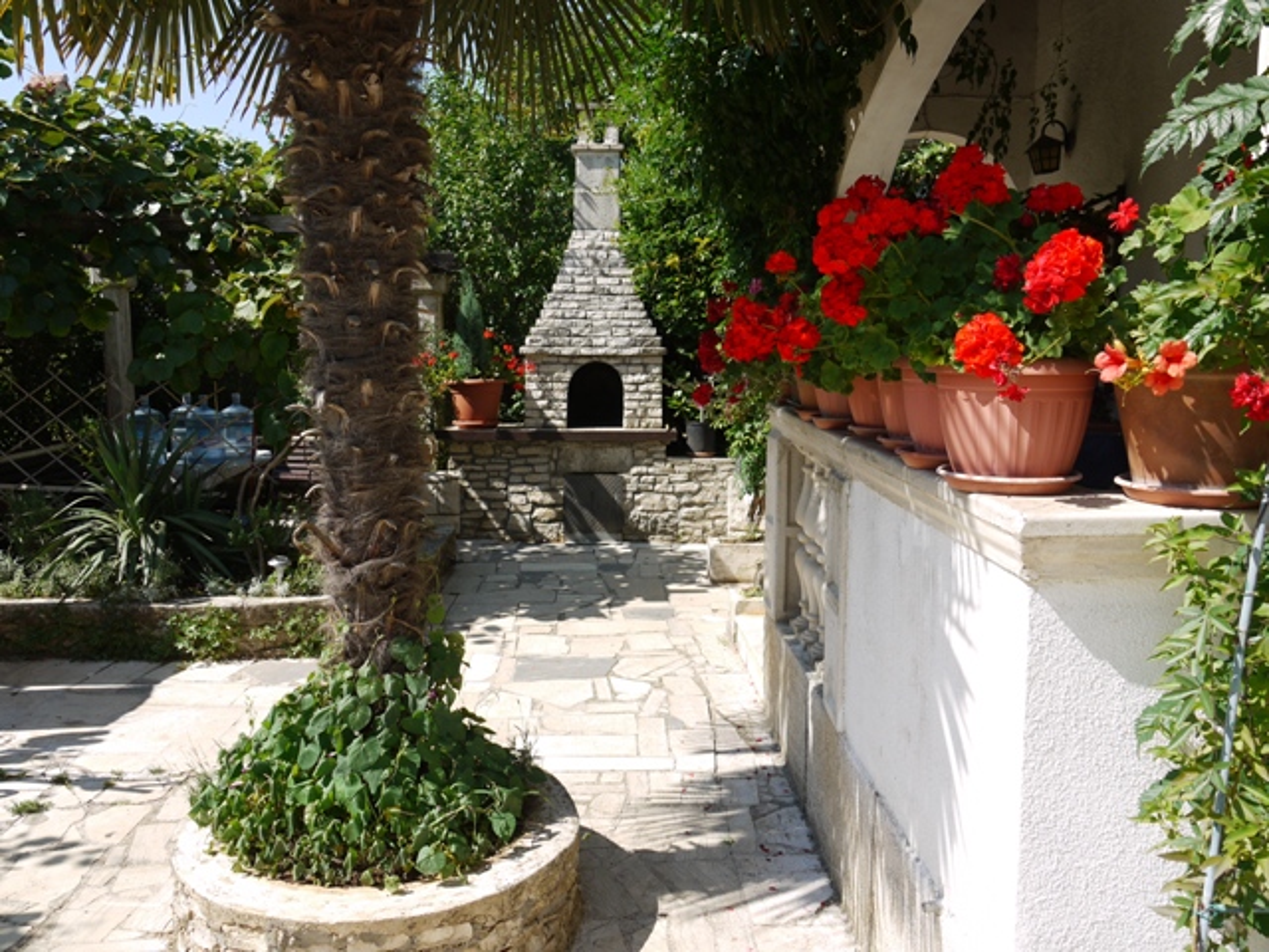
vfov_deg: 49.7
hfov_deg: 63.4
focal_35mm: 28
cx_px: 634
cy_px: 476
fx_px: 1026
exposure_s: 1/250
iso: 100
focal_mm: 14
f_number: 7.1
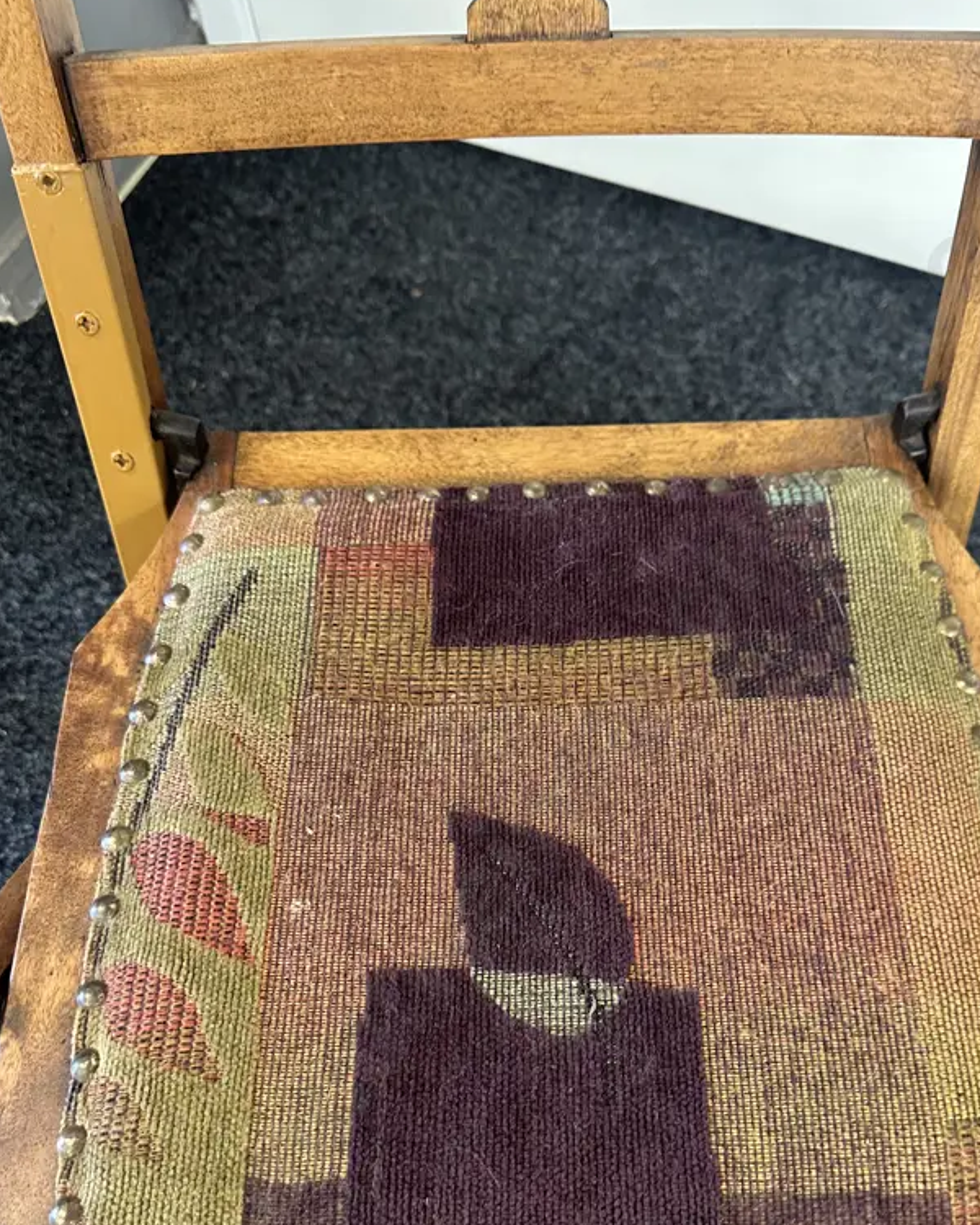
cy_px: 786
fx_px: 1160
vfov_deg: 54.8
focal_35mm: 32
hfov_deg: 45.6
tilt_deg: -64.7
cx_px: 568
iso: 320
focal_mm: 6.86
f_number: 1.78
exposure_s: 1/50
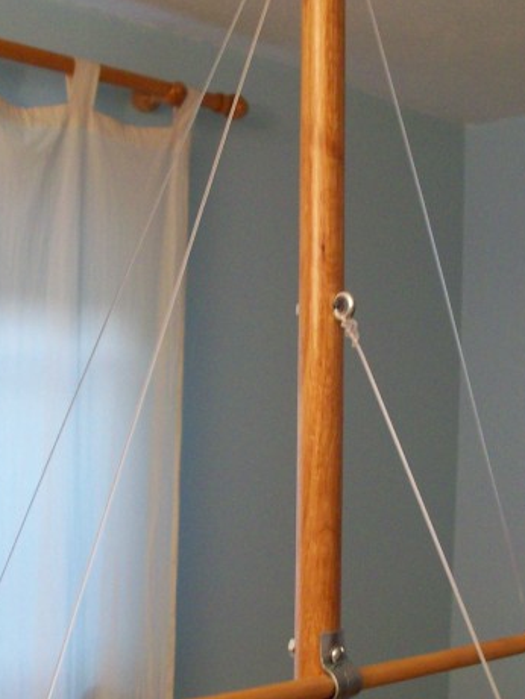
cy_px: 385
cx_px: 299
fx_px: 1193
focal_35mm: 59
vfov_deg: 32.7
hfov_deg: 24.8
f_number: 2.8
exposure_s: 1/8.37
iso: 160
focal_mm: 5.7
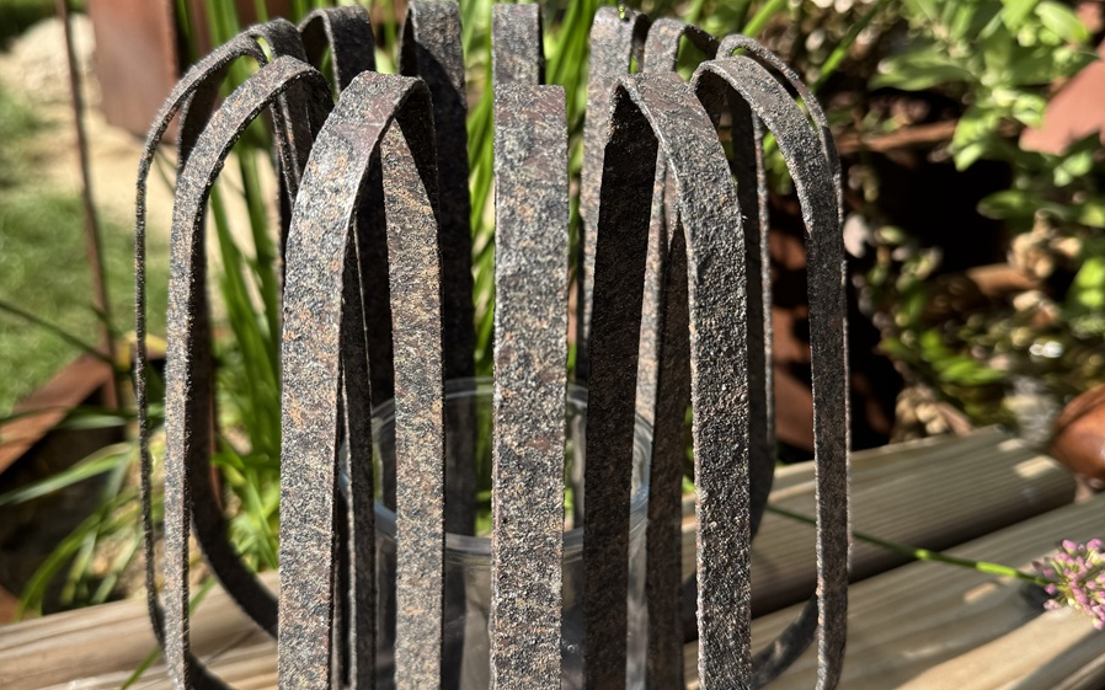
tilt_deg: -21.6
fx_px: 1024
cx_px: 552
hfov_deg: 56.7
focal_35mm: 34
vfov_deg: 37.2
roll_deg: -0.7
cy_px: 322
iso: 80
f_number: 1.78
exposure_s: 1/1818
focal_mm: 6.76
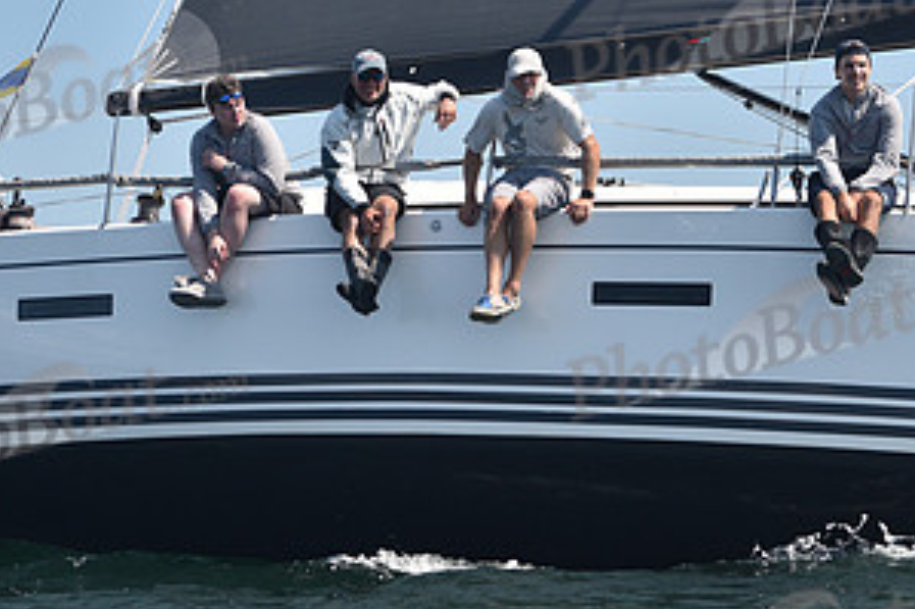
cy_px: 225
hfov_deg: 10.6
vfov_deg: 7.1
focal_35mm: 194
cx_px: 410
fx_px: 4928
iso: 250
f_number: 2.8
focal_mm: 100
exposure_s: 1/2000
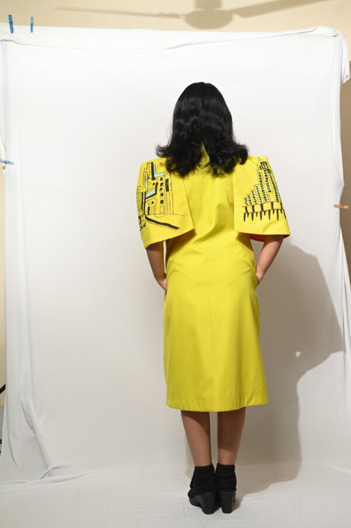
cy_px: 264
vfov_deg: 39.6
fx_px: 732
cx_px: 176
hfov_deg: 27.0
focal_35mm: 50
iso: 100
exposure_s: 1/160
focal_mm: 50
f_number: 4
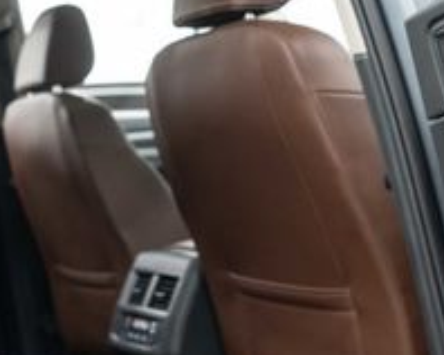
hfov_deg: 21.8
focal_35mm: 85
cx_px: 9
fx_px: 1116
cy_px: 147
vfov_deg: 18.0
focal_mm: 28
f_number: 3.2
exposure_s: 1/40
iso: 1000
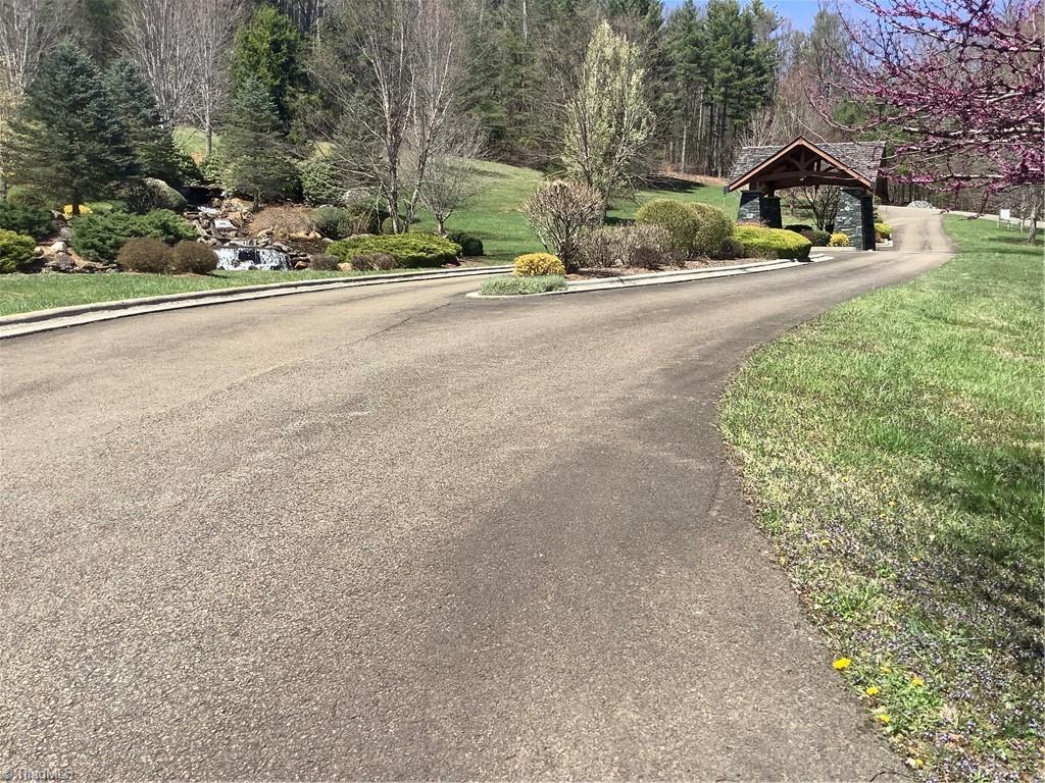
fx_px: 936
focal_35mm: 31
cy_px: 392
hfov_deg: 58.4
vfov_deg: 45.4
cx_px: 522
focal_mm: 3.3
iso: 25
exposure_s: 1/831
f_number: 2.4
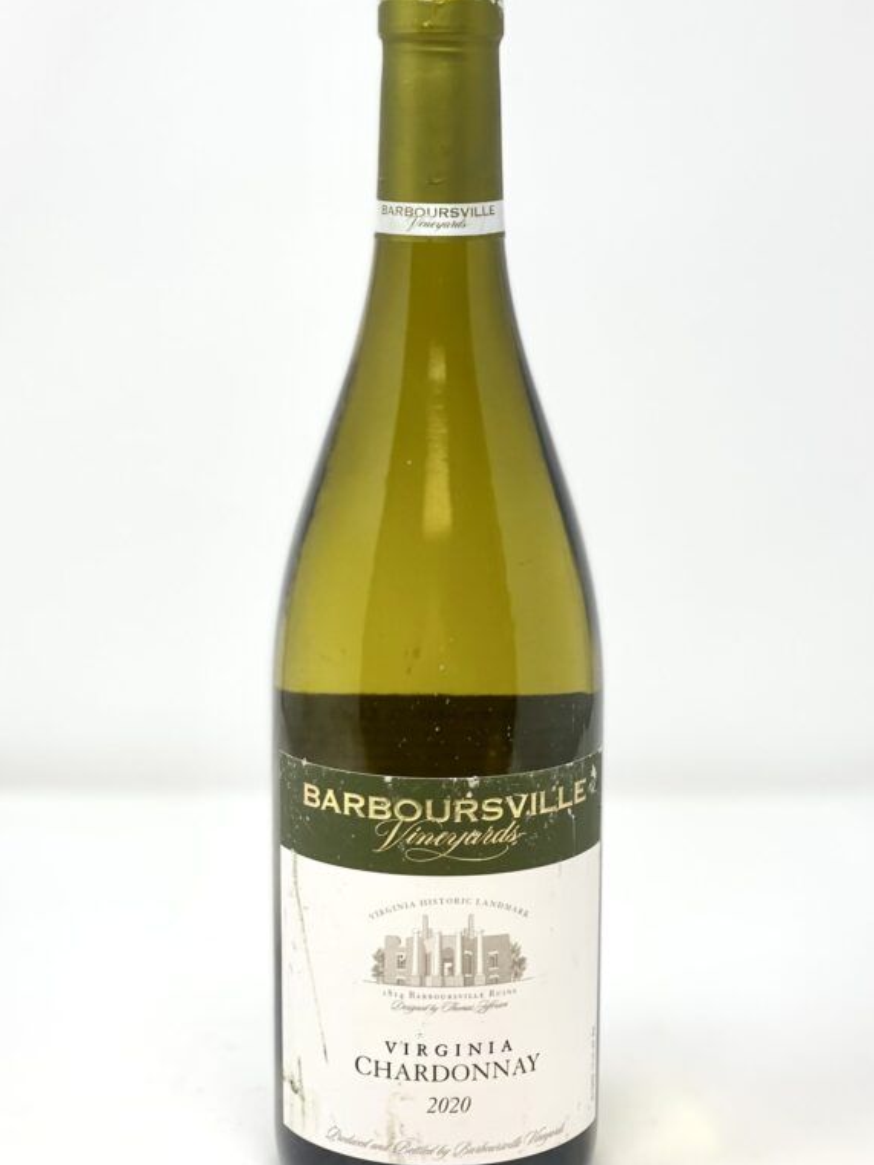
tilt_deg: -10.6
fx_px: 2356
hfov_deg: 21.0
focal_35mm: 70
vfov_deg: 27.8
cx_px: 438
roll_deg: -1.4
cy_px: 606
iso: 32
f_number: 2
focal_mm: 6
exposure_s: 1/120
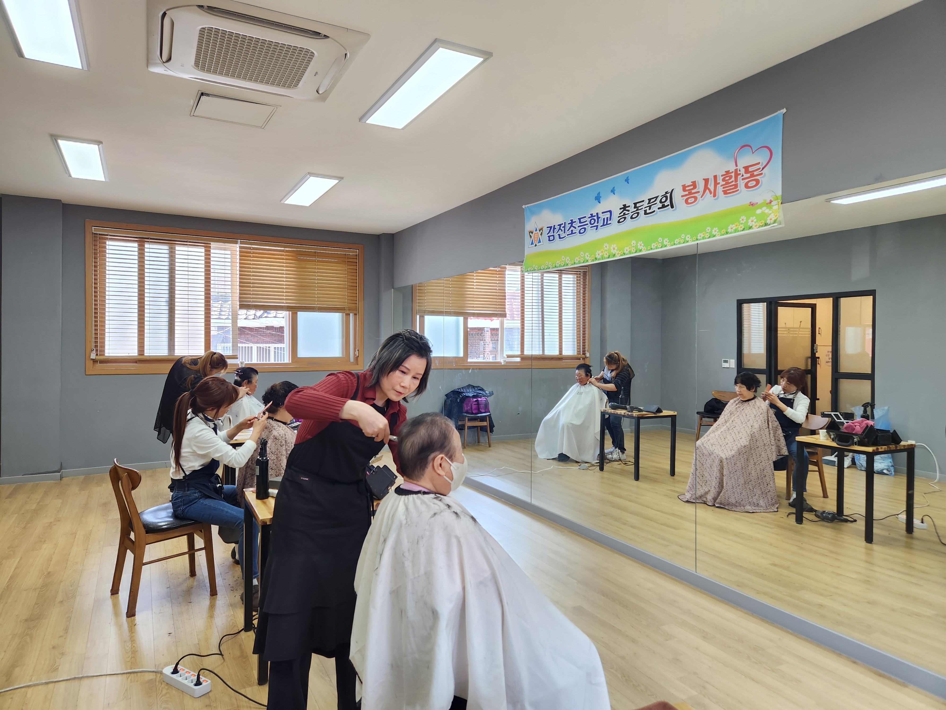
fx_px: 629
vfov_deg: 58.9
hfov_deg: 73.9
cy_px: 355
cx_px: 473
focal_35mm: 23
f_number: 1.8
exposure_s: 1/120
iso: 100
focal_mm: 5.4
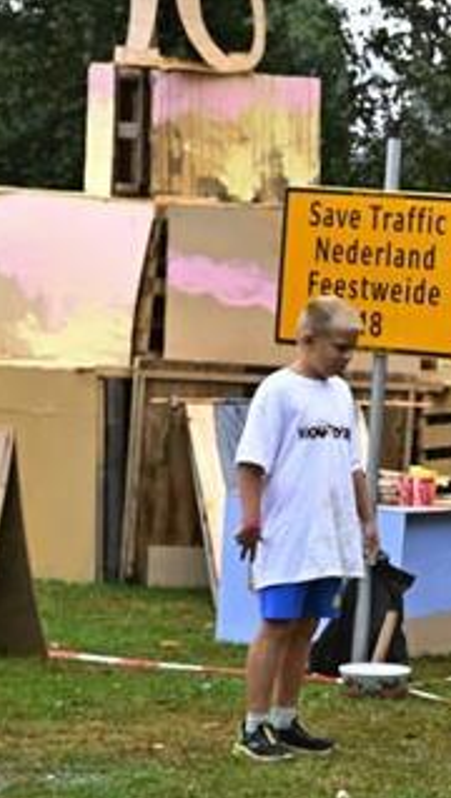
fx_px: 3309
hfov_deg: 7.2
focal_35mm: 156
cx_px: 1190
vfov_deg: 13.8
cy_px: 402
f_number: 5.6
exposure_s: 1/125
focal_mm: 48
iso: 200
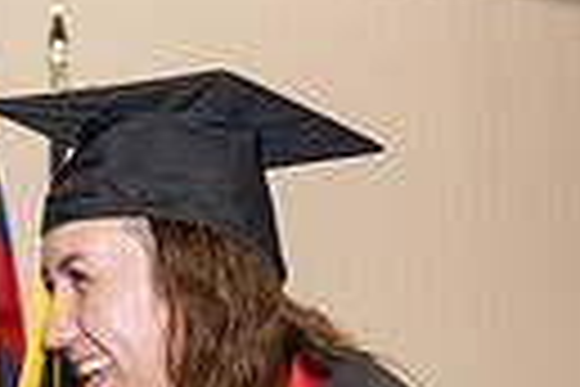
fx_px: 5075
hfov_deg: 6.5
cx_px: -306
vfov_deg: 4.3
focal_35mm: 315
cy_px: 623
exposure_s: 1/200
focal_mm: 70
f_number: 5
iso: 2000
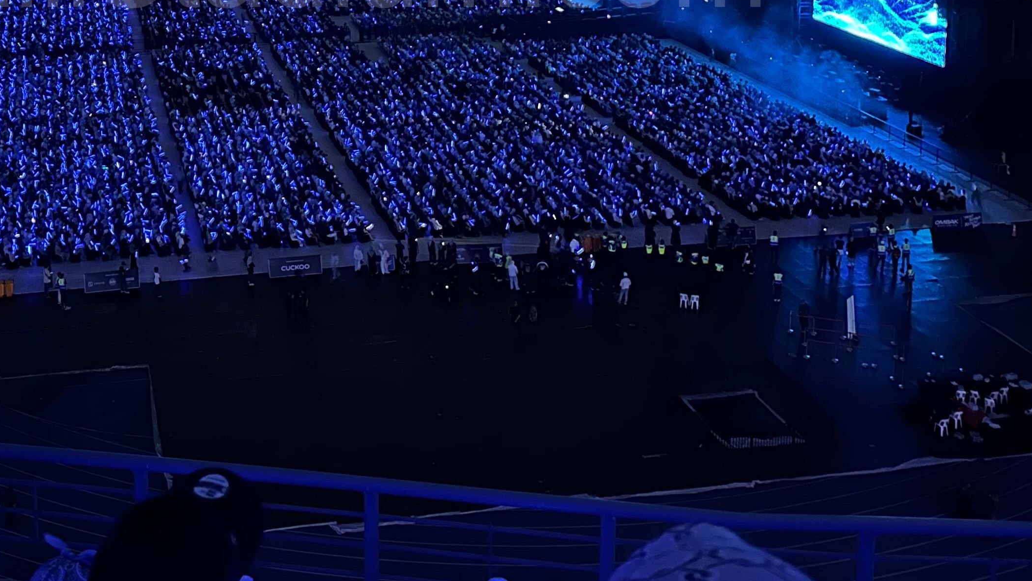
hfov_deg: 40.2
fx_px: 1368
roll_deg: +1.3
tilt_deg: -7.7
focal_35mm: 50
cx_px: 263
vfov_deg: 22.5
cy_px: -66
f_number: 1.78
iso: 2500
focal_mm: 6.86
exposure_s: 1/15
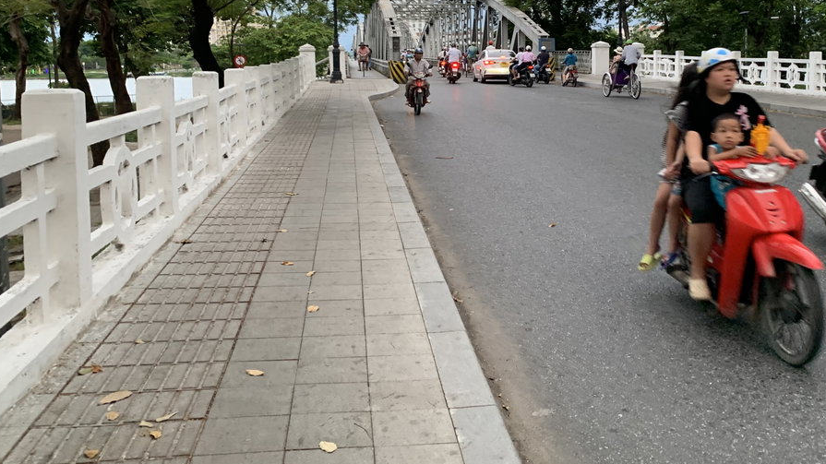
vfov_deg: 30.5
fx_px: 832
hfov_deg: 52.3
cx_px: 511
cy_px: 96
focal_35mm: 38
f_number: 1.8
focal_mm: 4.25
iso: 125
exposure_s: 1/60
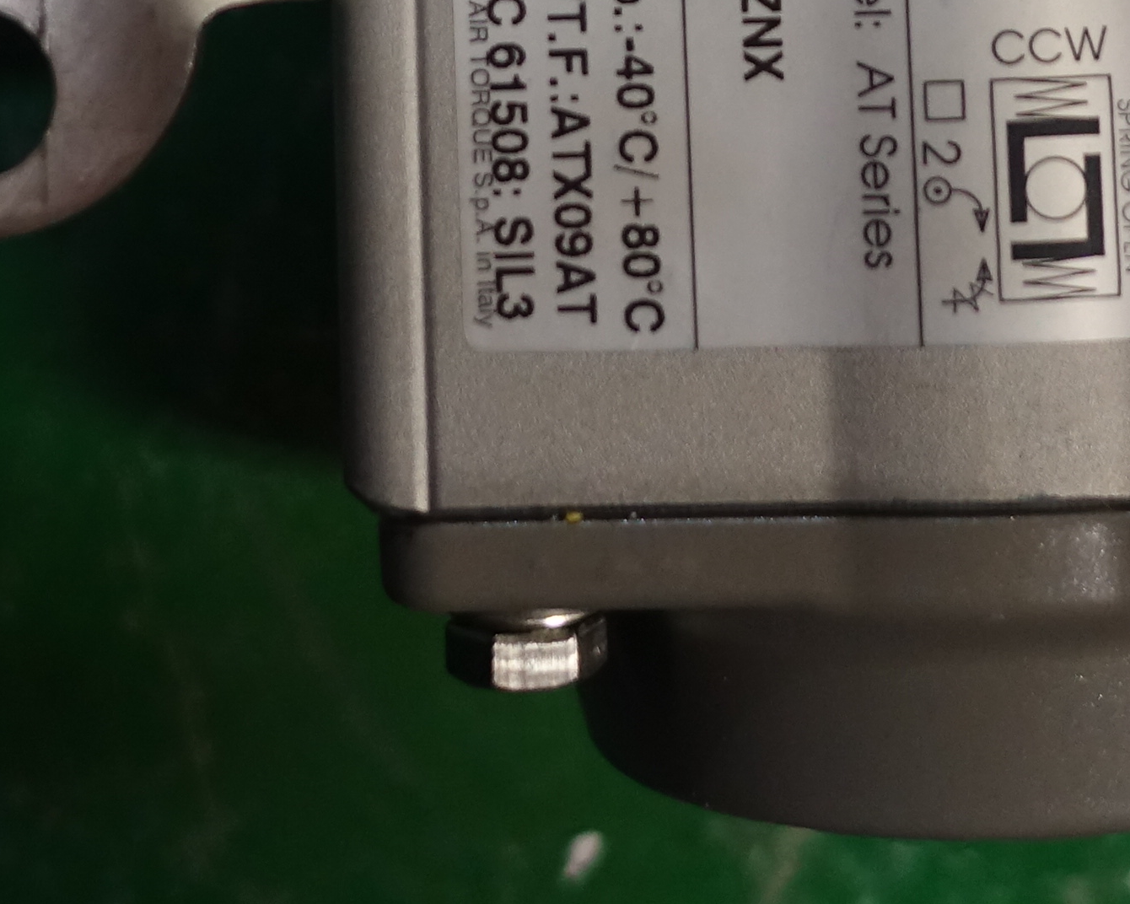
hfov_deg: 20.8
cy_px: -342
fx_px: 3077
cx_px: 600
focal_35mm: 92
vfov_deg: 15.7
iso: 400
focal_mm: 8.8
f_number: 1.8
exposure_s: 1/30
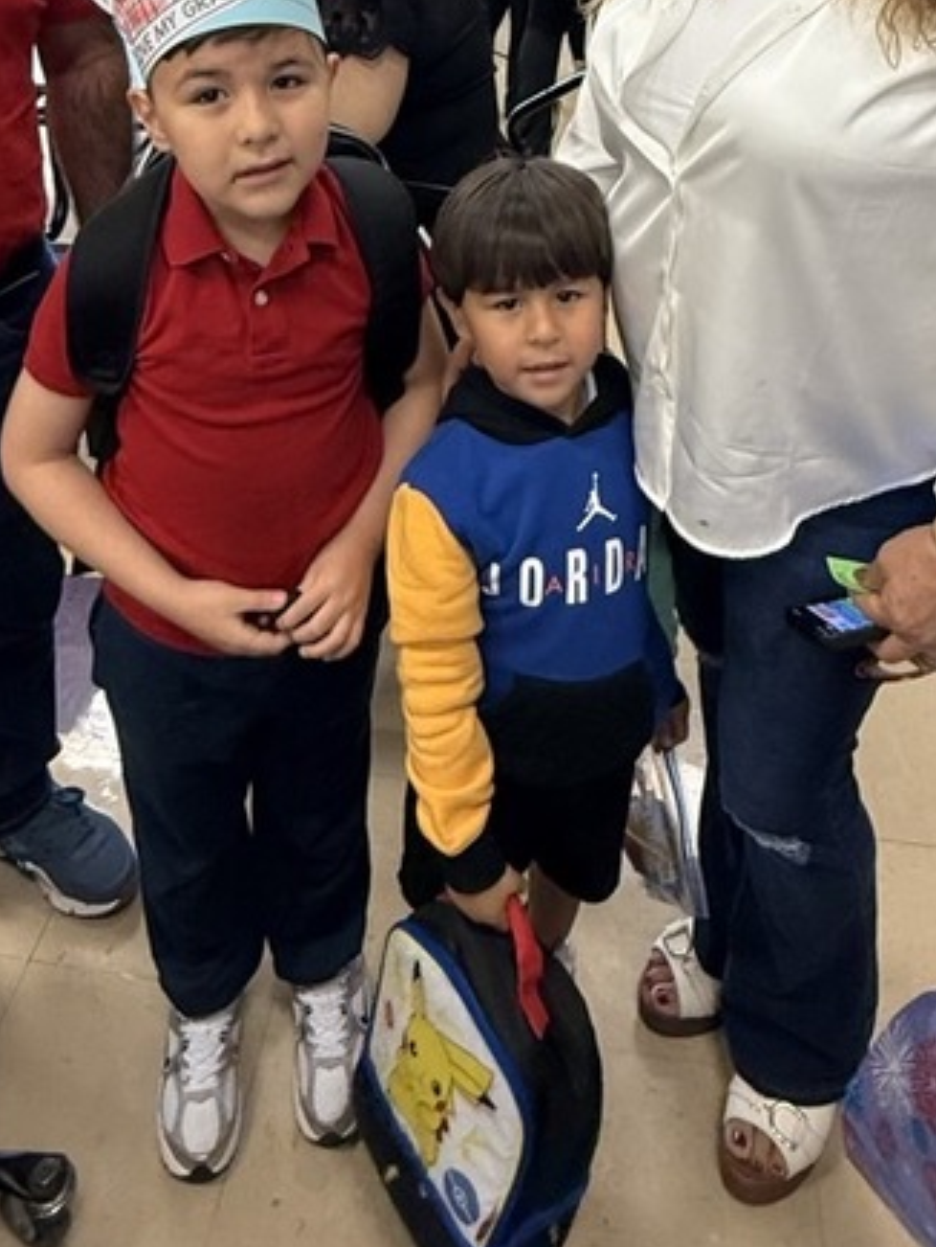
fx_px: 1189
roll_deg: -1.4
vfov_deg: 48.2
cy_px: 78
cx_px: 477
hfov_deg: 43.0
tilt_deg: -17.9
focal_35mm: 33
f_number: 2.2
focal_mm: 2.22
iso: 320
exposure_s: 1/83
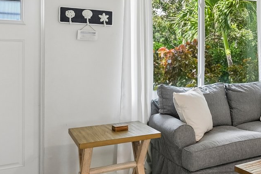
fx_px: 326
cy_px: 52
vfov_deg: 29.6
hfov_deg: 38.4
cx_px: 264
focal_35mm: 45
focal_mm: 14
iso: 400
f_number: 8
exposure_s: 1/25
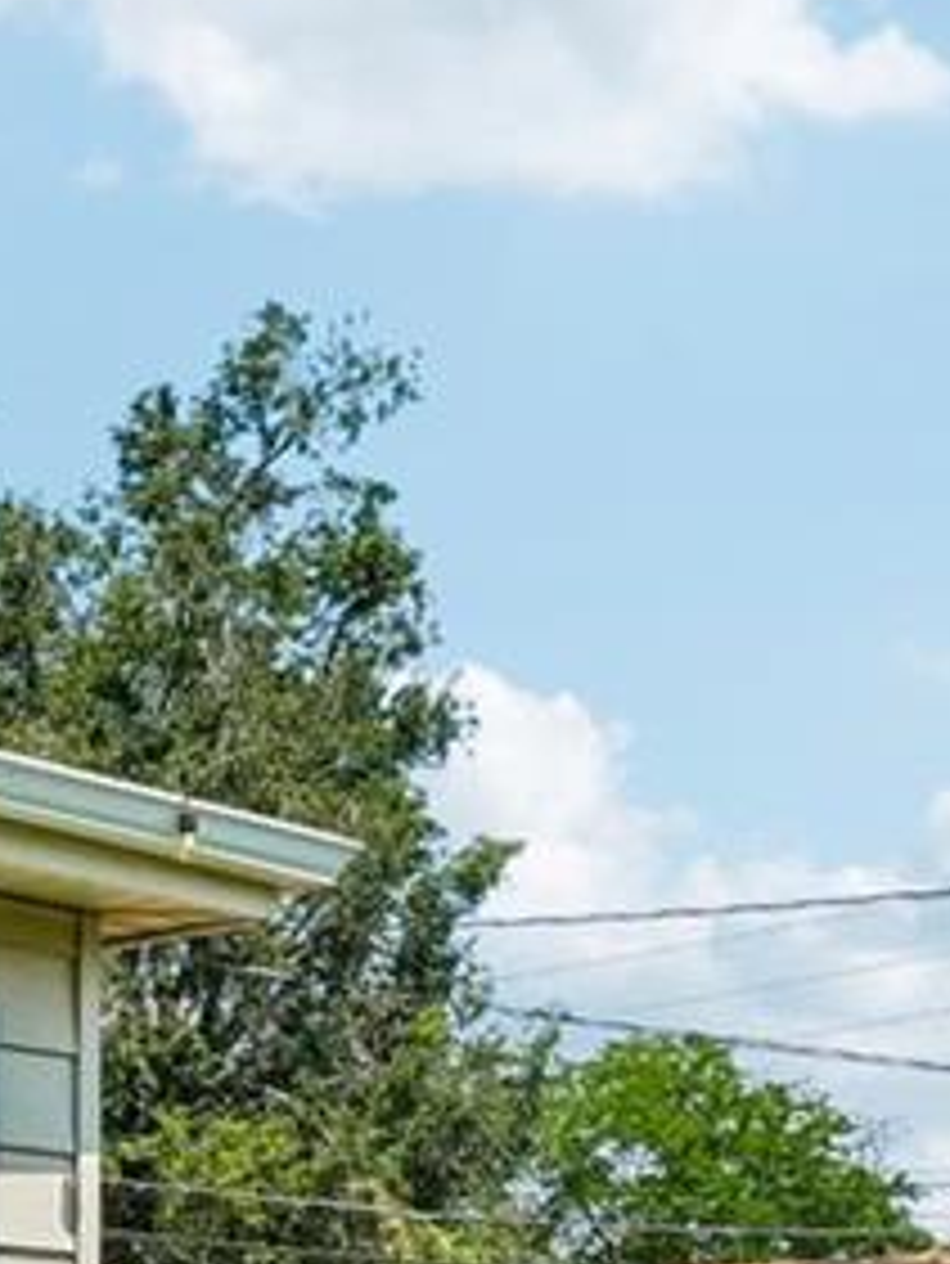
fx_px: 2998
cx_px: -239
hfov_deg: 17.1
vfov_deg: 21.7
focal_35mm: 82
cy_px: 1606
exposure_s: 1/2000
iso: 400
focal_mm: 10
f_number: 8
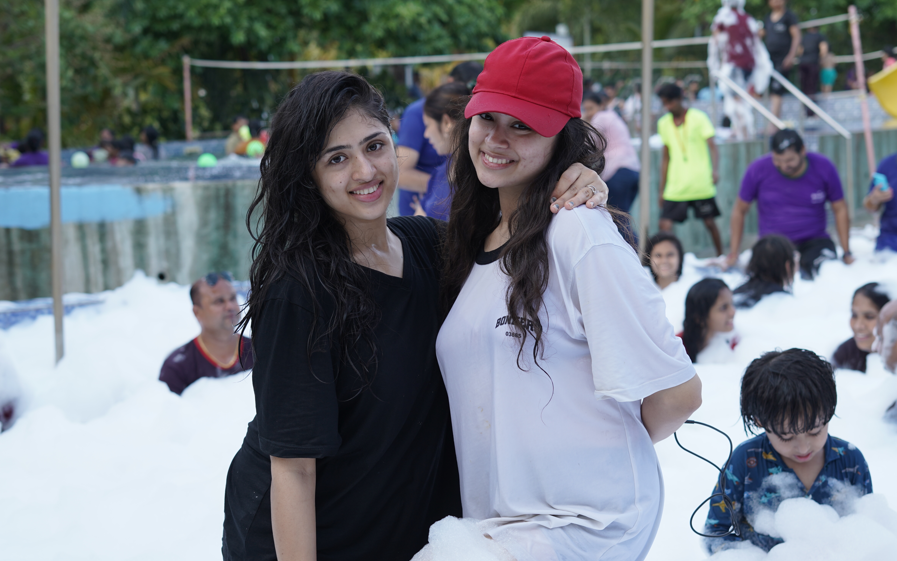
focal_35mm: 65
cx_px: 423
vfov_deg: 19.9
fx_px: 1589
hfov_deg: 31.5
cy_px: 379
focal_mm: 50
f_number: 4
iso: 160
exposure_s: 1/160
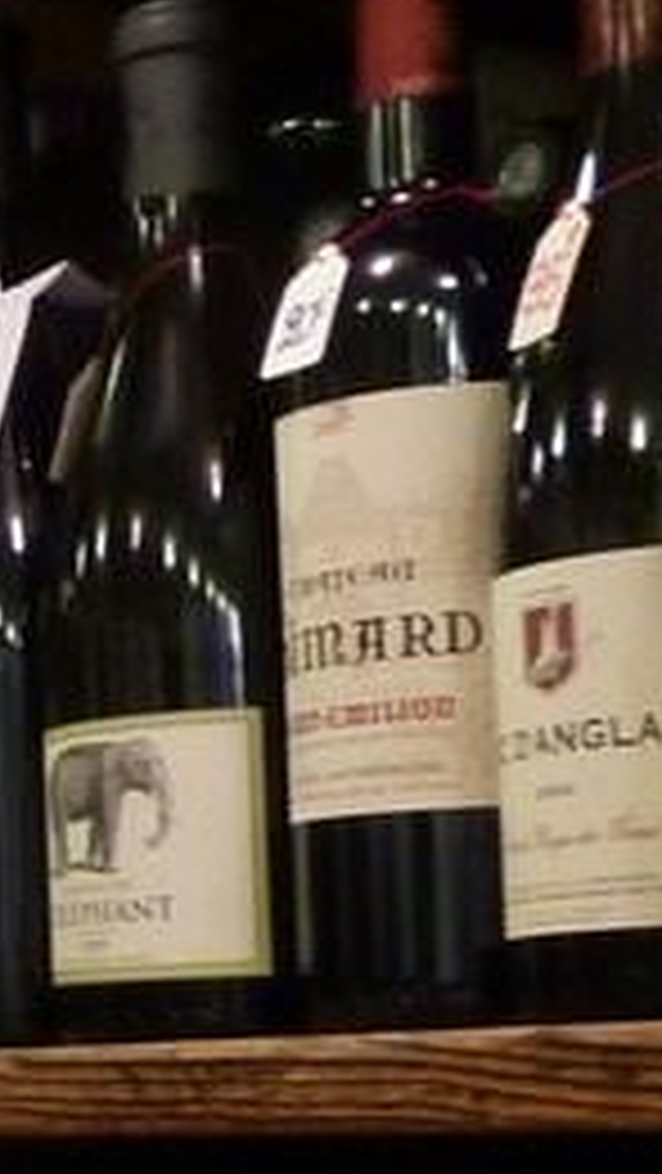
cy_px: 1012
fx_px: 3336
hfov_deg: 8.8
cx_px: -1482
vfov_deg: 19.7
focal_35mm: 107
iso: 400
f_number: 3.3
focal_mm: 4.1
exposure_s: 1/20
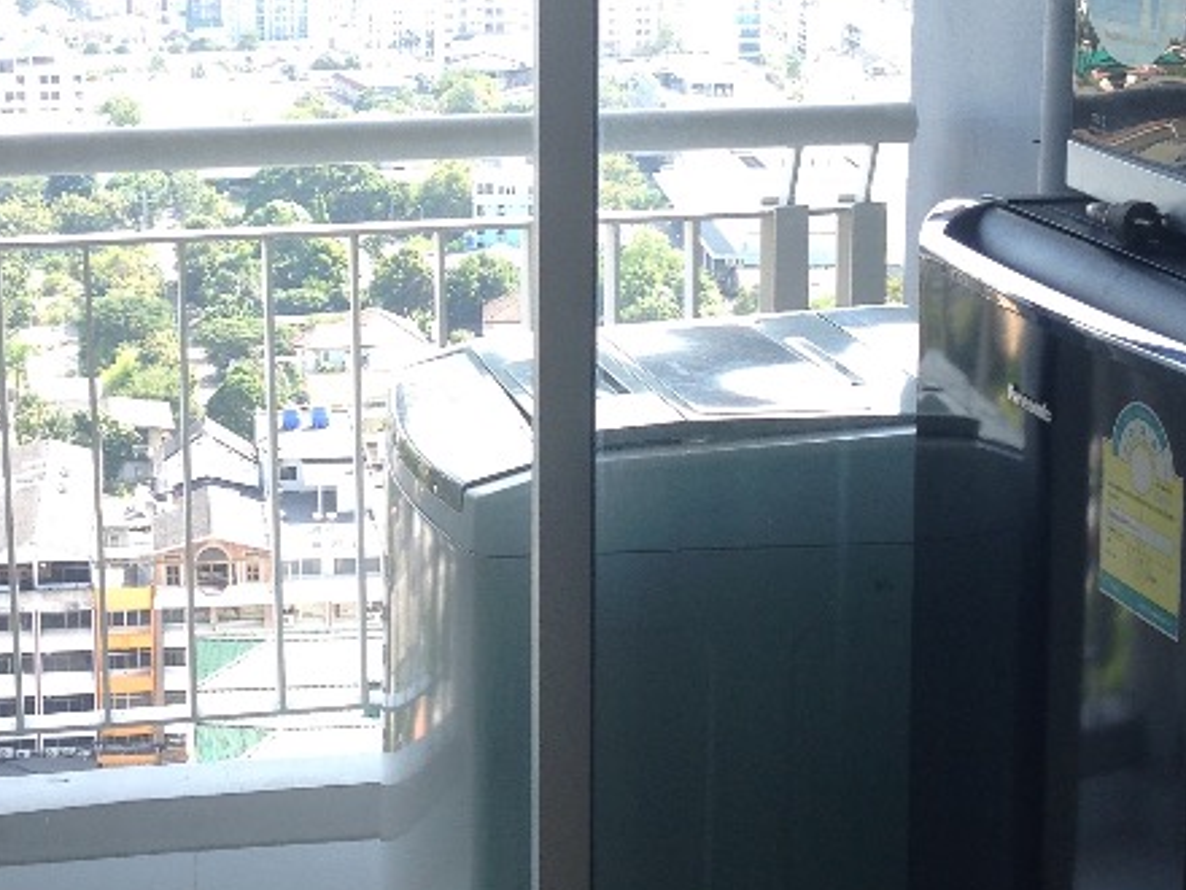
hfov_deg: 25.9
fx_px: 2570
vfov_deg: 19.5
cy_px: 224
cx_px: 450
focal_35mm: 75
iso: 50
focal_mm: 4.12
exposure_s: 1/129
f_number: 2.4
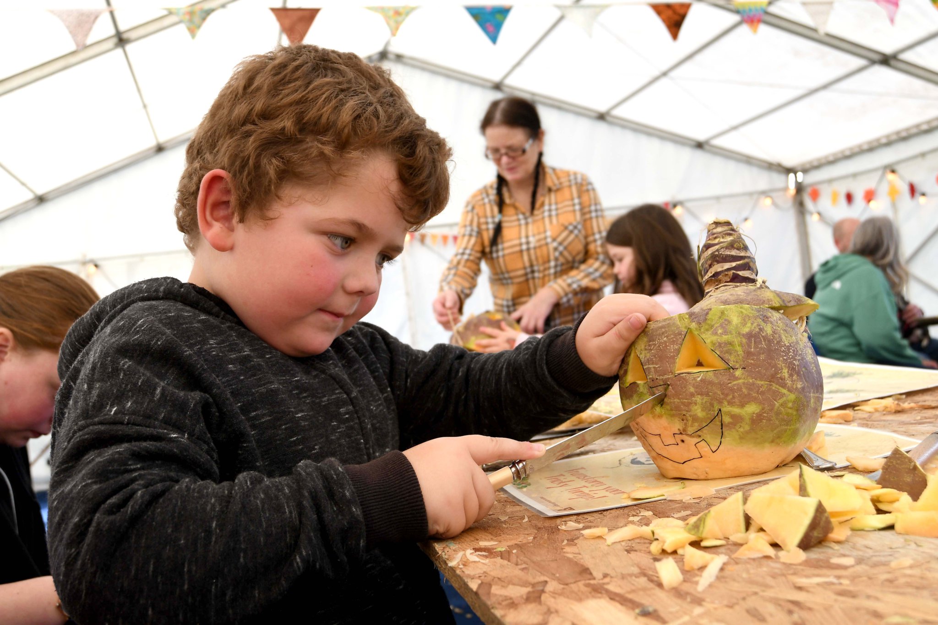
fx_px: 938
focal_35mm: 36
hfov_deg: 53.1
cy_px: 312
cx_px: 469
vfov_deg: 36.9
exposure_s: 1/160
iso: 320
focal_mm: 24
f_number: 6.3
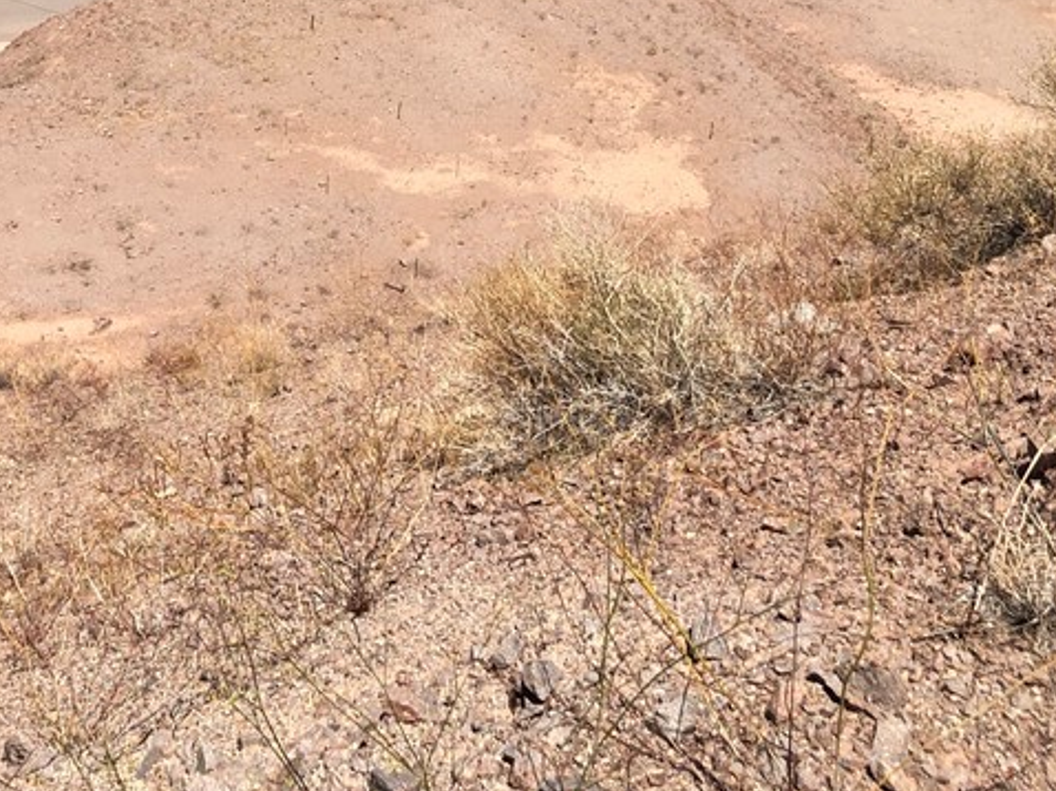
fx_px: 1829
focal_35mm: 60
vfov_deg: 23.4
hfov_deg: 32.0
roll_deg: -3.5
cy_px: 9
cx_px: 378
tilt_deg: -21.4
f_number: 1.8
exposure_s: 1/3247
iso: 20
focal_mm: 3.99
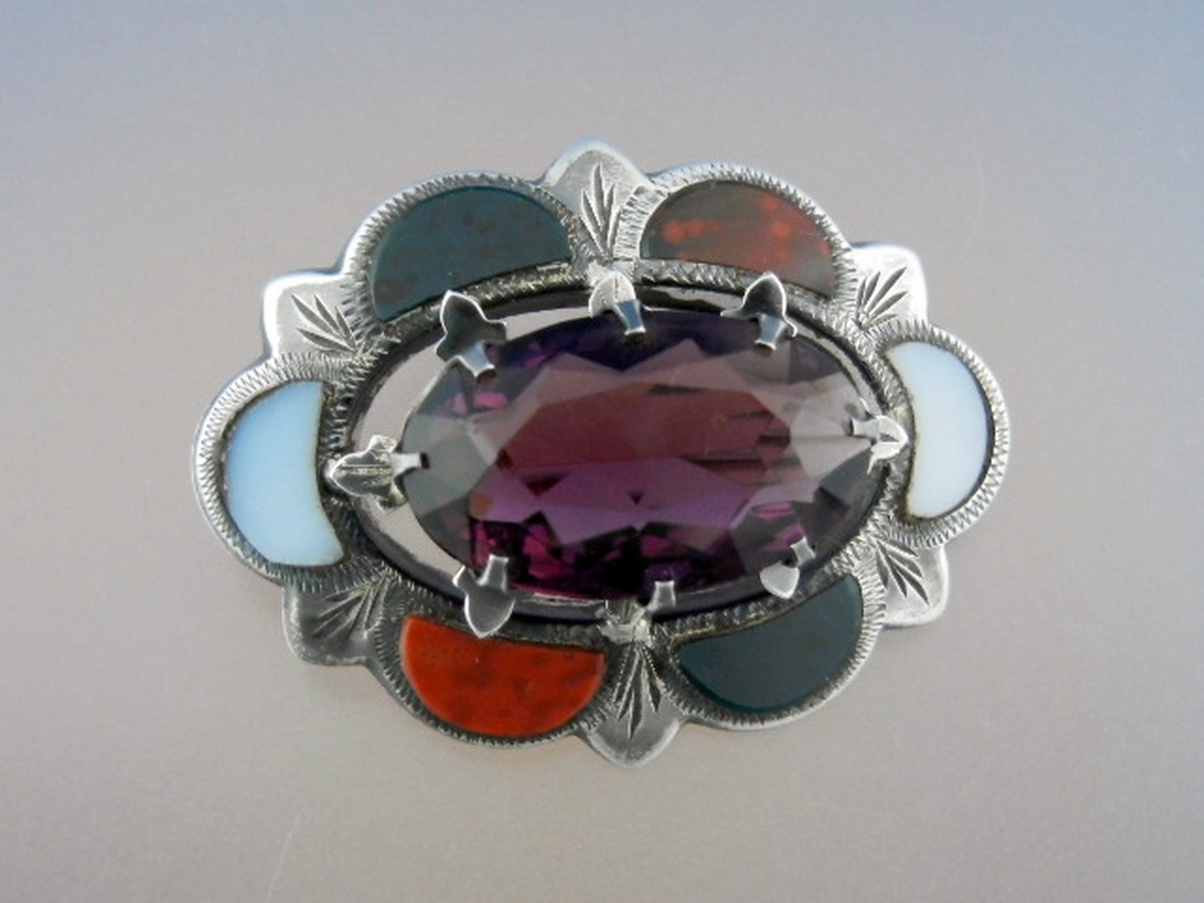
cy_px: 452
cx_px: 602
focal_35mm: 59
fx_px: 2052
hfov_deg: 32.7
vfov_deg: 24.8
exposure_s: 1/6.8
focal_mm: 10.6
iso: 200
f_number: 4
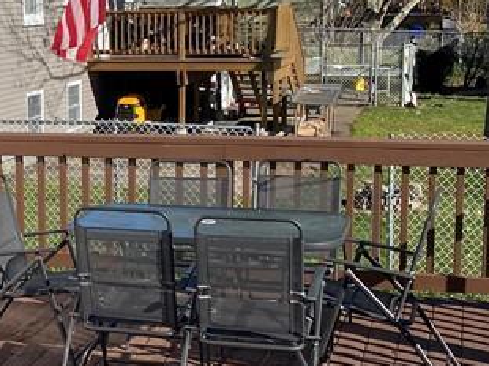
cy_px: 192
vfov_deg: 17.1
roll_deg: +1.2
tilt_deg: -10.9
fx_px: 1214
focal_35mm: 86
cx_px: -2
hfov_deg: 21.9
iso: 32
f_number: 1.8
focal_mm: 4.25
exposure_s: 1/6757
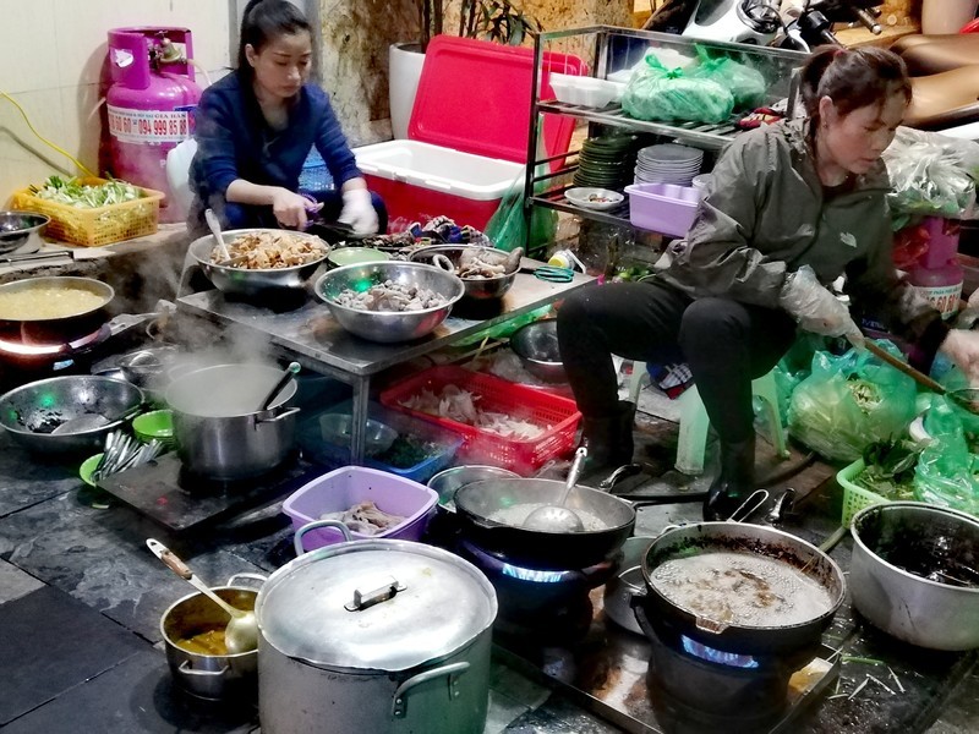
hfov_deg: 42.9
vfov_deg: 32.9
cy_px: 367
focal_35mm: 44
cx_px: 490
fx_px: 1244
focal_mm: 3.81
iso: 500
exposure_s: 1/25
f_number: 2.2
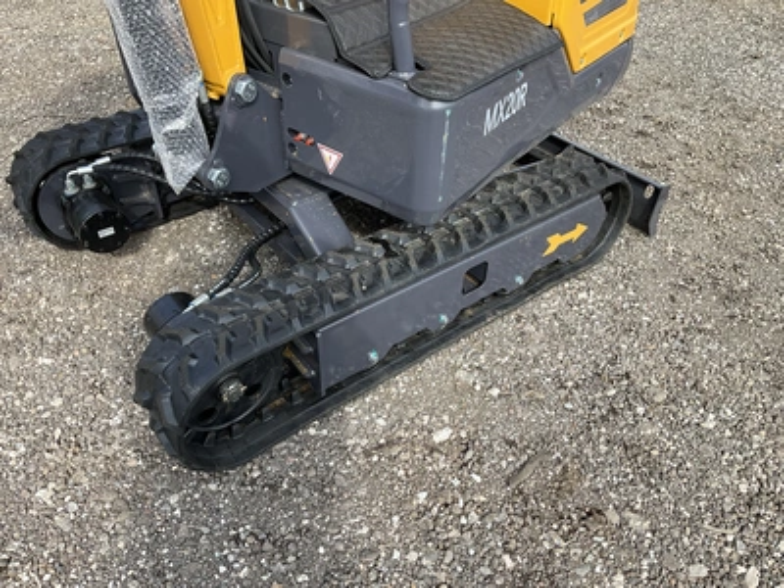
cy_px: 294
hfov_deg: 61.7
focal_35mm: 29
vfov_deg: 48.2
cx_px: 392
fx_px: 657
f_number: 1.8
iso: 25
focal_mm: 3
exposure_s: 1/792
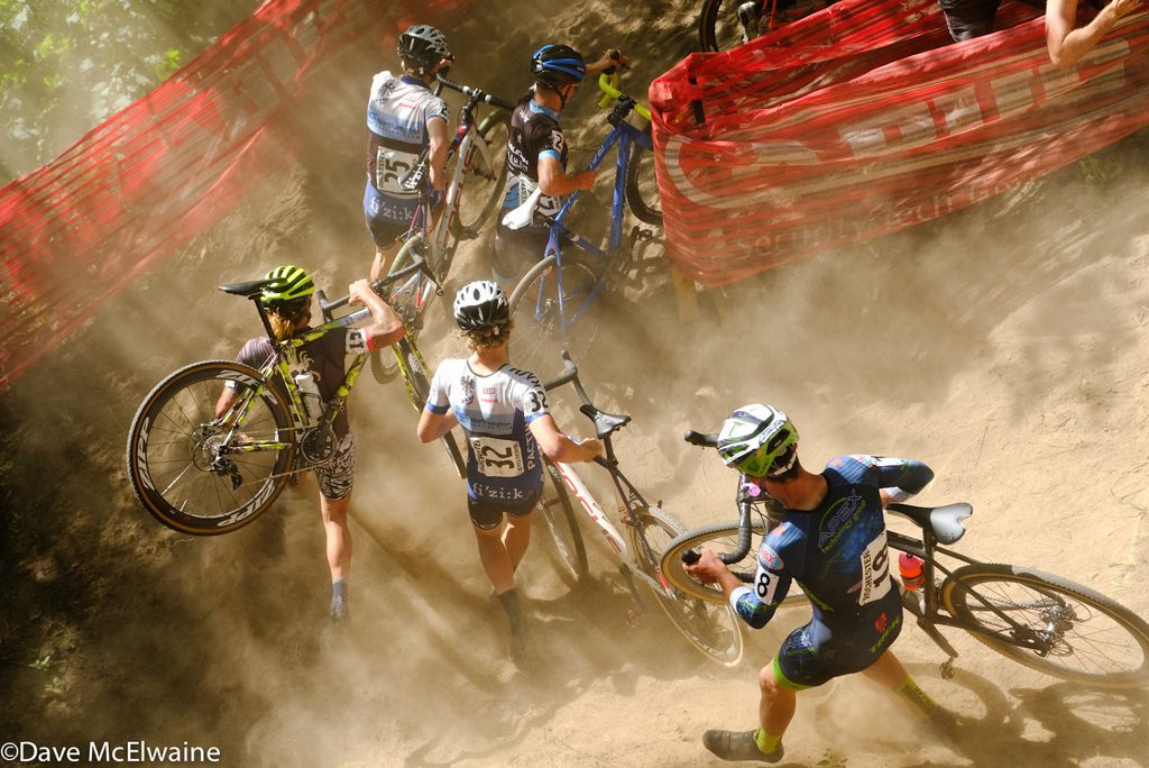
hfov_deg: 36.2
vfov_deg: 24.7
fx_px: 1756
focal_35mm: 55
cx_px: 574
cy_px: 384
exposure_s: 1/1000
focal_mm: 36.5
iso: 200
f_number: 3.6
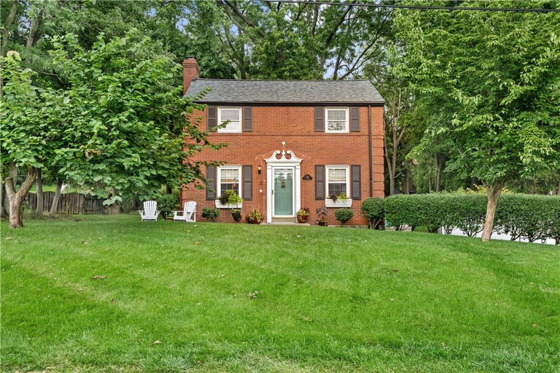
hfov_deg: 60.3
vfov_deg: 42.3
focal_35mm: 31
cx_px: 280
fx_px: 482
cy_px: 186
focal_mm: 31
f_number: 8
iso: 2000
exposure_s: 1/500
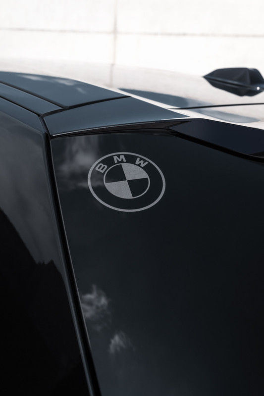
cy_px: 198
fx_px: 451
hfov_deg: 32.6
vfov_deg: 47.4
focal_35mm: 41
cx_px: 132
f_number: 9
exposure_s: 1/200
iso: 400
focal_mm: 41
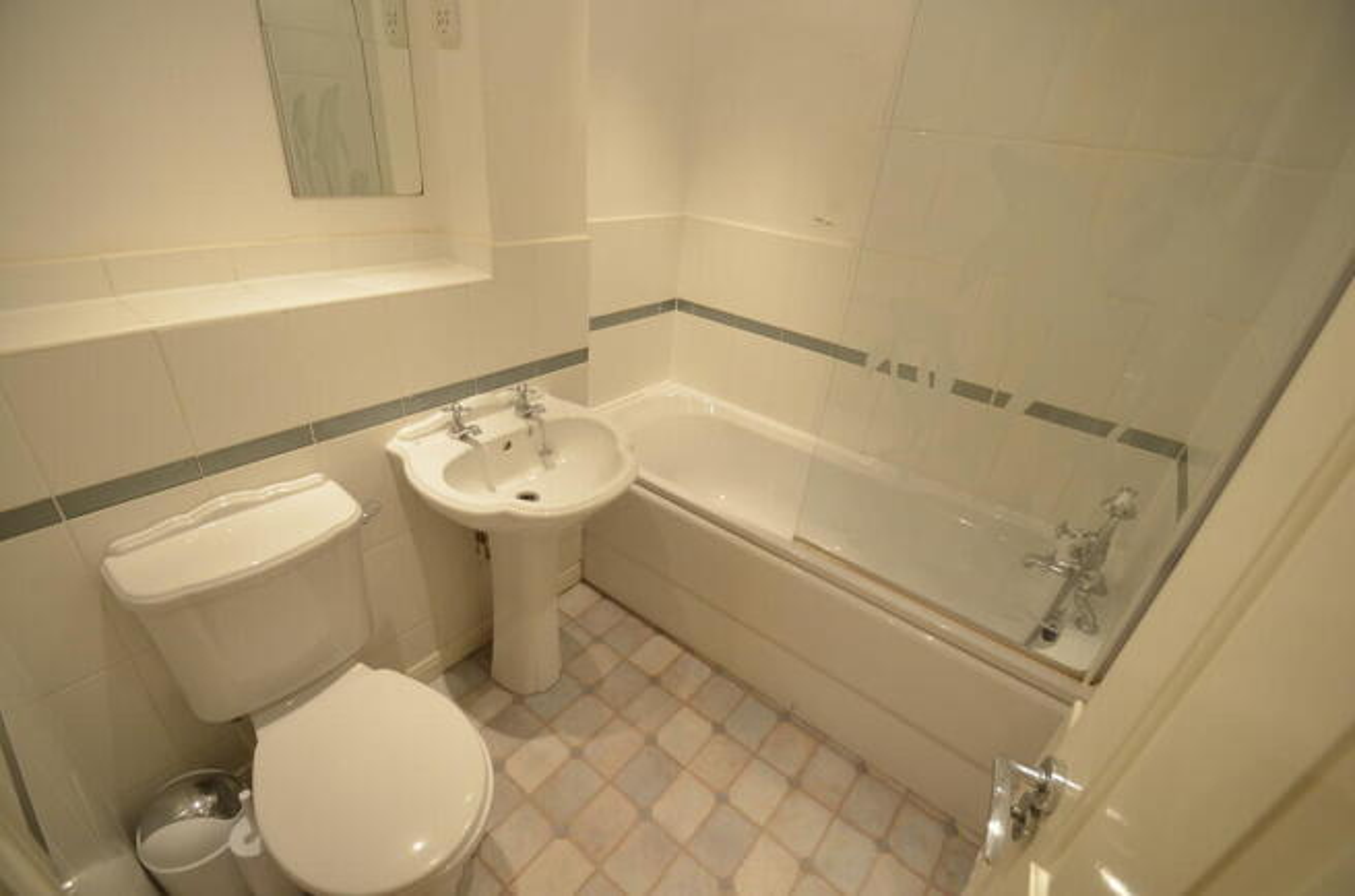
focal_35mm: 15
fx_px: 563
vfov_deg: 77.0
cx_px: 678
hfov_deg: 100.5
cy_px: 448
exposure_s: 1/80
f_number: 4.5
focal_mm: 10
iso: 400
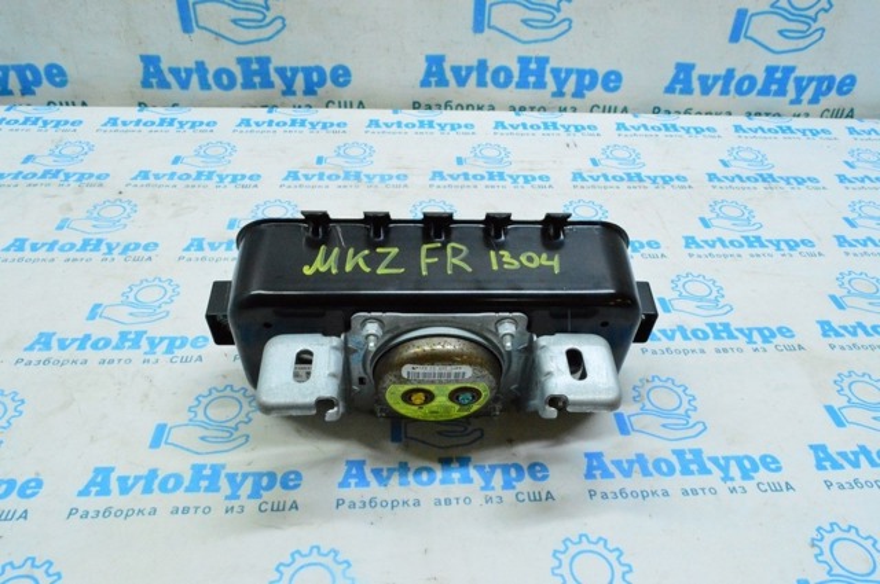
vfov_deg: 47.8
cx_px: 440
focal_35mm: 27
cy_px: 292
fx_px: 659
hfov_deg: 67.4
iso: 6400
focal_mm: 18
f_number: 22
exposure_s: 1/30
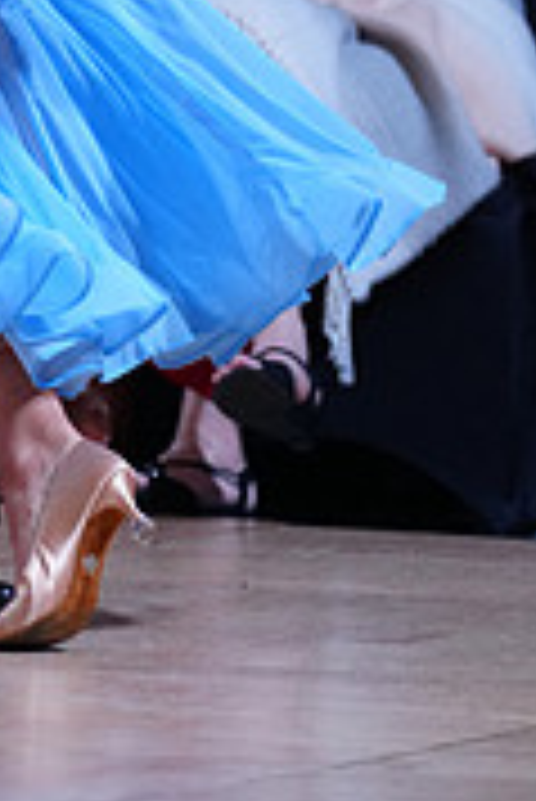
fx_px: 14554
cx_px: -34
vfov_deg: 3.1
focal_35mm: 653
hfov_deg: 2.1
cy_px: -342
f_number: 2.8
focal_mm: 200
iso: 800
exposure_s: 1/500
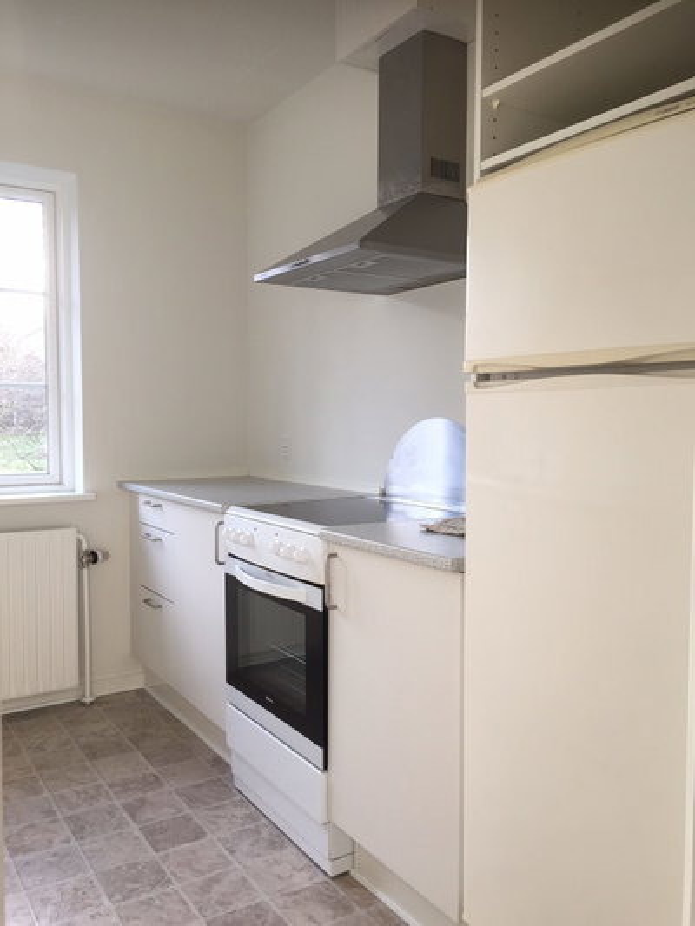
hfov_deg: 48.2
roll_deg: -0.4
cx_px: 348
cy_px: 463
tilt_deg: -1.7
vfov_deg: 61.6
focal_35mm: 29
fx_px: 776
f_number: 2.2
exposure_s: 1/50
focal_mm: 4.15
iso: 40
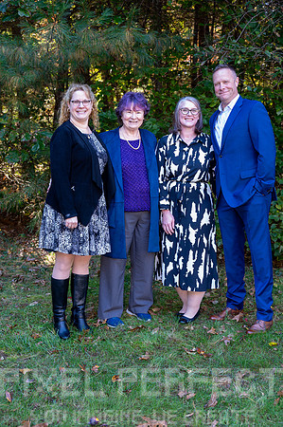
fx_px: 579
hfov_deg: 27.5
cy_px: 214
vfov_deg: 40.4
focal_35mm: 49
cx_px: 142
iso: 900
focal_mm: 49
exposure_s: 1/60
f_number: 5.6
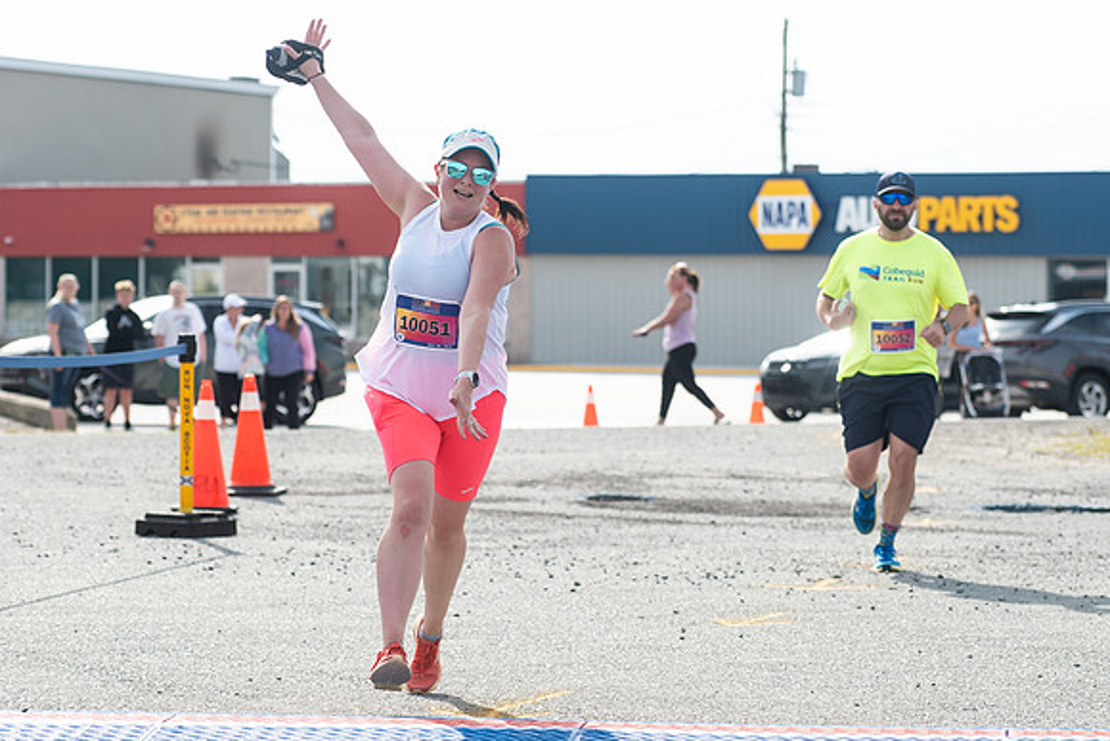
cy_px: 300
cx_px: 555
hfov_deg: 15.0
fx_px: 4225
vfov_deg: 10.0
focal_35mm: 137
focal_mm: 85
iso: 250
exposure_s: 1/1600
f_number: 4.5
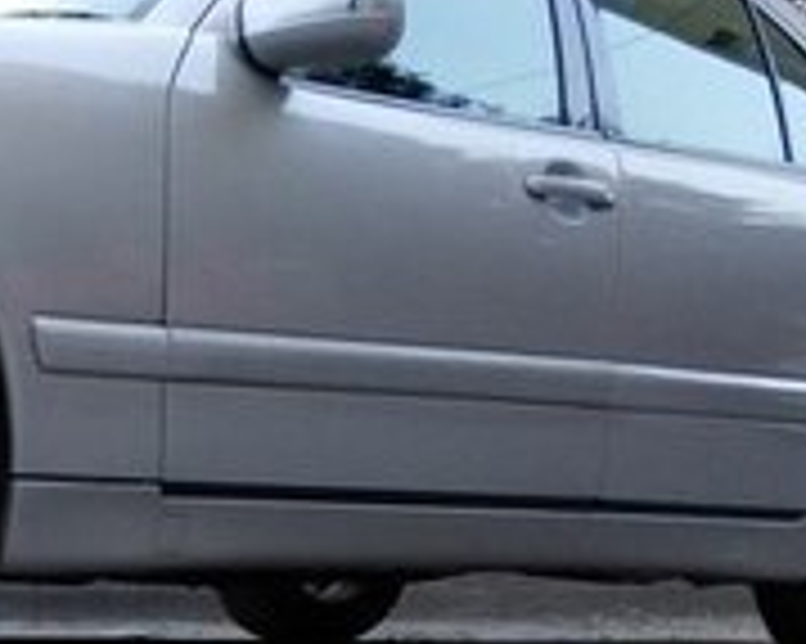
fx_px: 2313
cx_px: -185
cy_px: 880
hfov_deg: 18.6
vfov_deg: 15.0
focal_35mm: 97
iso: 200
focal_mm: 3.82
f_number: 1.8
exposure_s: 1/50
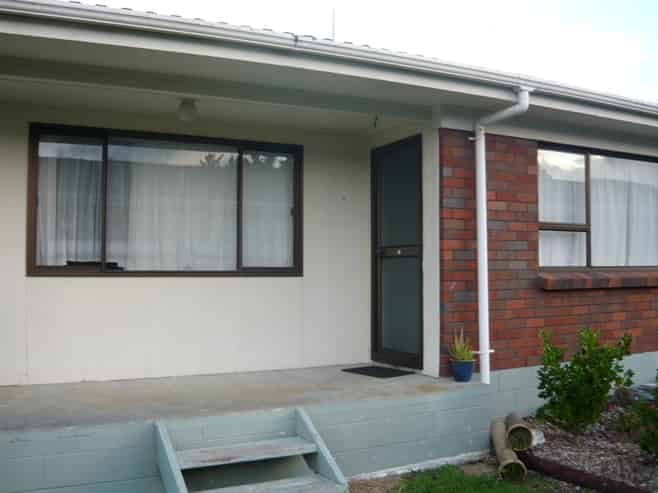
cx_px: 329
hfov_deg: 55.4
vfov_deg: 42.9
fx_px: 627
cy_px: 246
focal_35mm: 33
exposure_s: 1/40
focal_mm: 5.5
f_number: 2.8
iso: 100
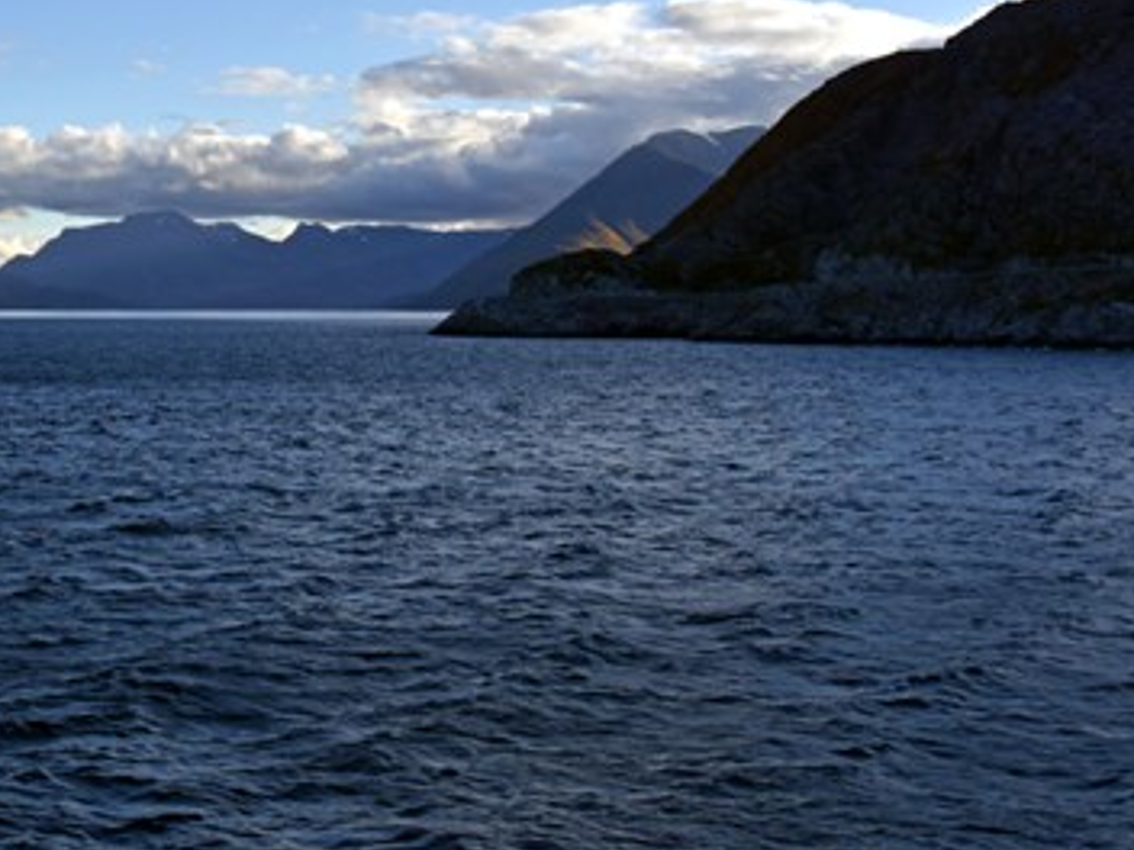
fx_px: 2064
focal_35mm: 63
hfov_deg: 29.5
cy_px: 185
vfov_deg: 23.0
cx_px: 116
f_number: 8
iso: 200
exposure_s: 1/640
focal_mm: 24
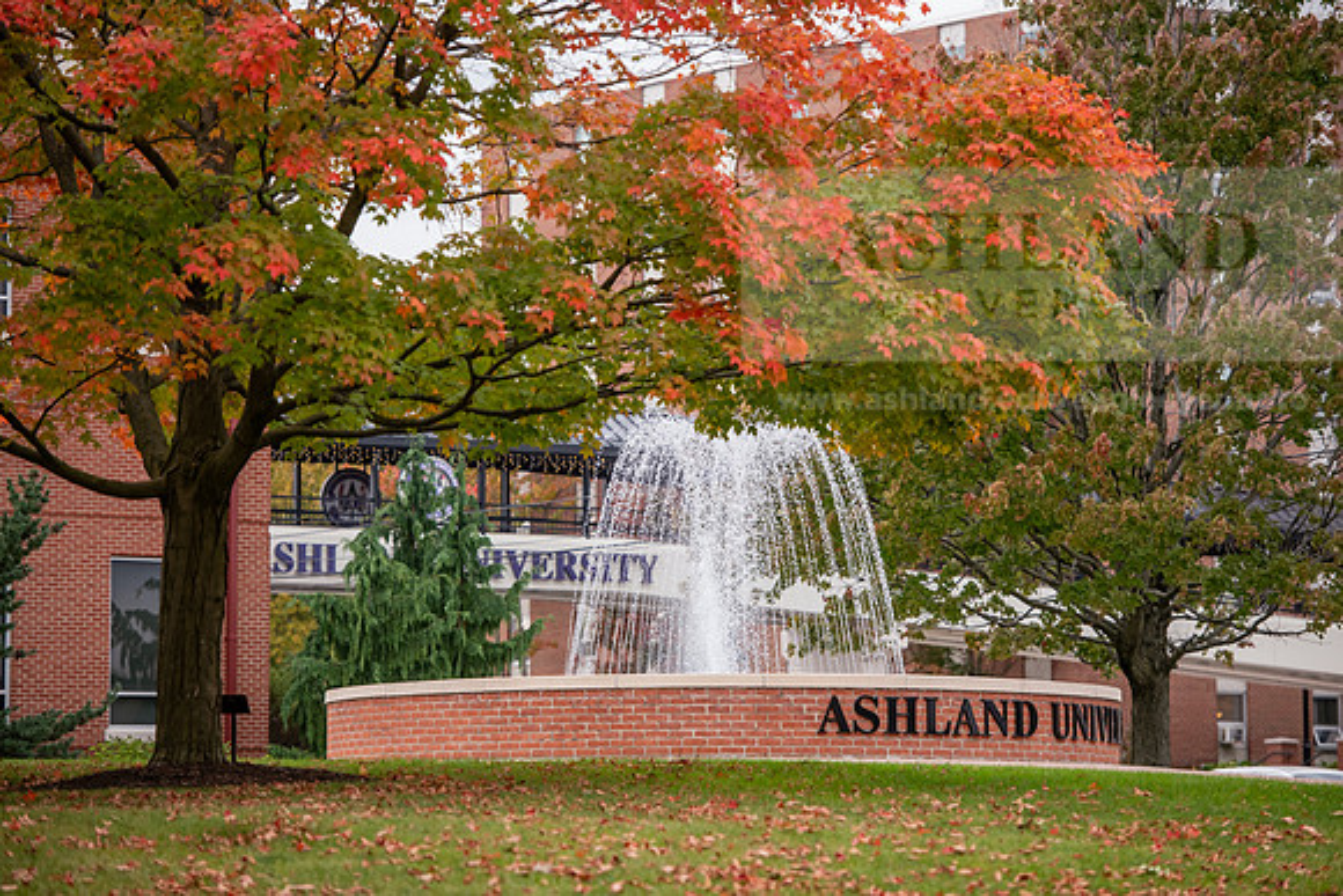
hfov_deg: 14.2
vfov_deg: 9.5
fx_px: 5410
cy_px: 448
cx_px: 672
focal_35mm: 145
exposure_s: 1/640
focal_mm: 145
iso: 320
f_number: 3.5
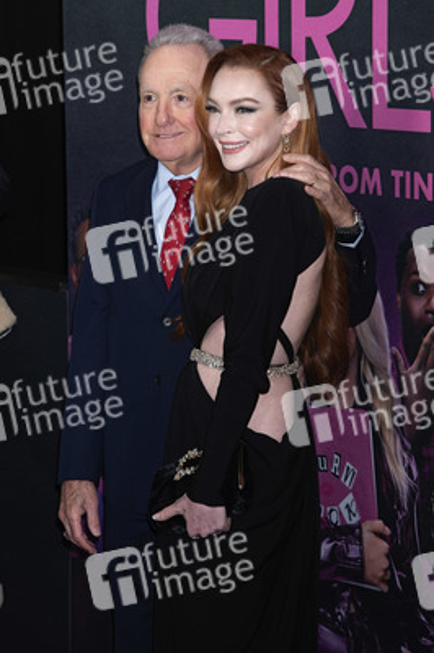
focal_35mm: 120
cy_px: 326
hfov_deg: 11.4
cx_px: 217
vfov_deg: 17.1
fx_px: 2174
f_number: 6.3
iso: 400
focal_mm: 120
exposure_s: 1/160
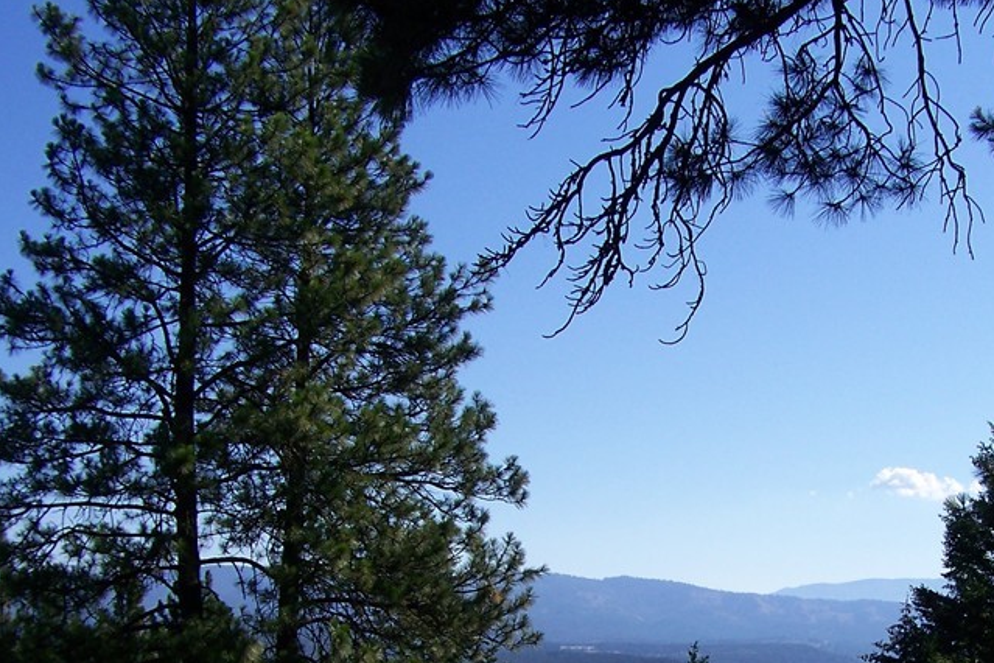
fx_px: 1657
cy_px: 563
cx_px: 683
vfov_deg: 22.2
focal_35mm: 60
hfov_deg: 33.0
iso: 64
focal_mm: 5.85
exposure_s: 1/500
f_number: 4
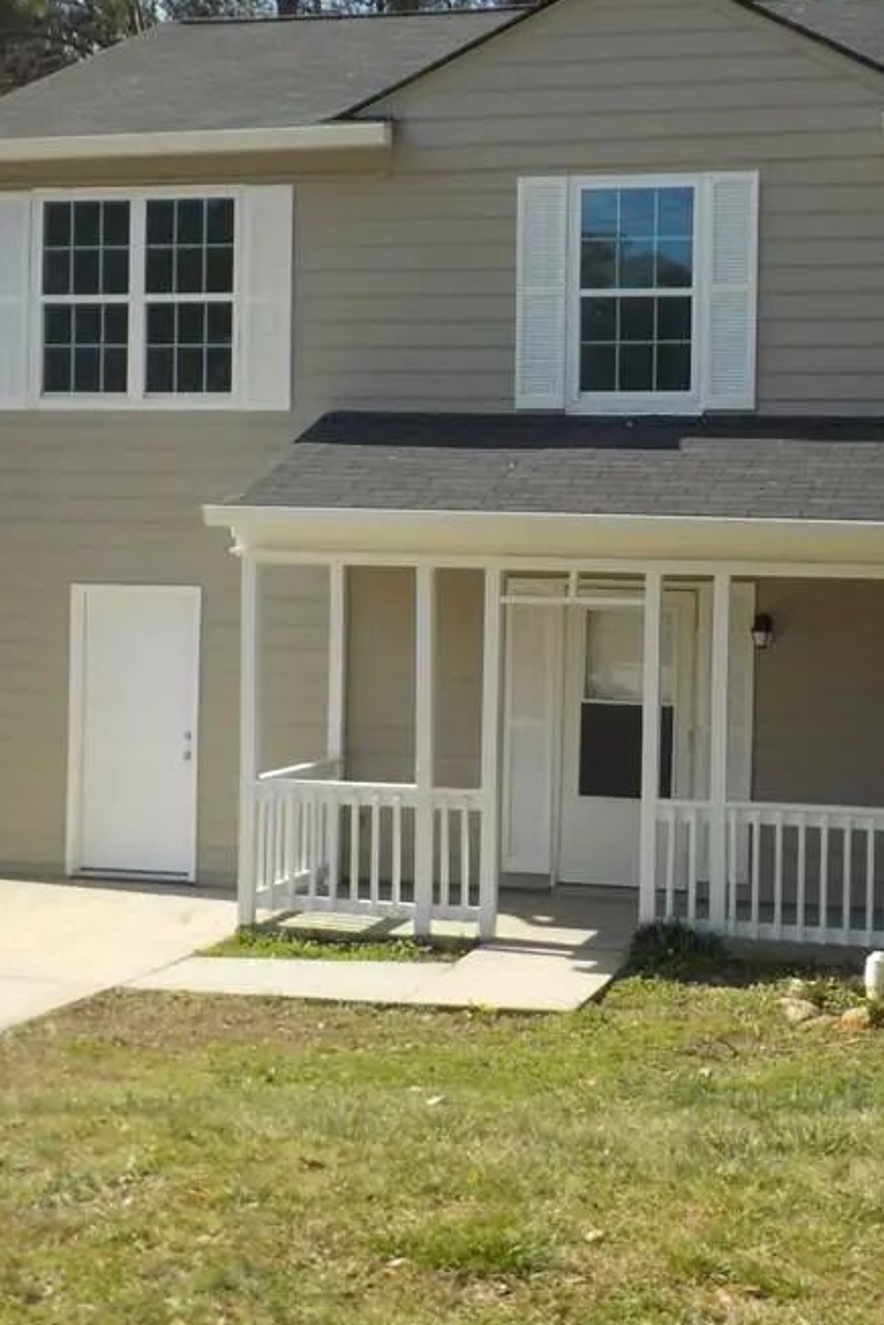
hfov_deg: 27.1
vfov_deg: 40.3
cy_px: 575
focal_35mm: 49
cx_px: 695
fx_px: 1804
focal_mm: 4.1
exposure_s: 1/1000
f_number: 3.3
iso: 125
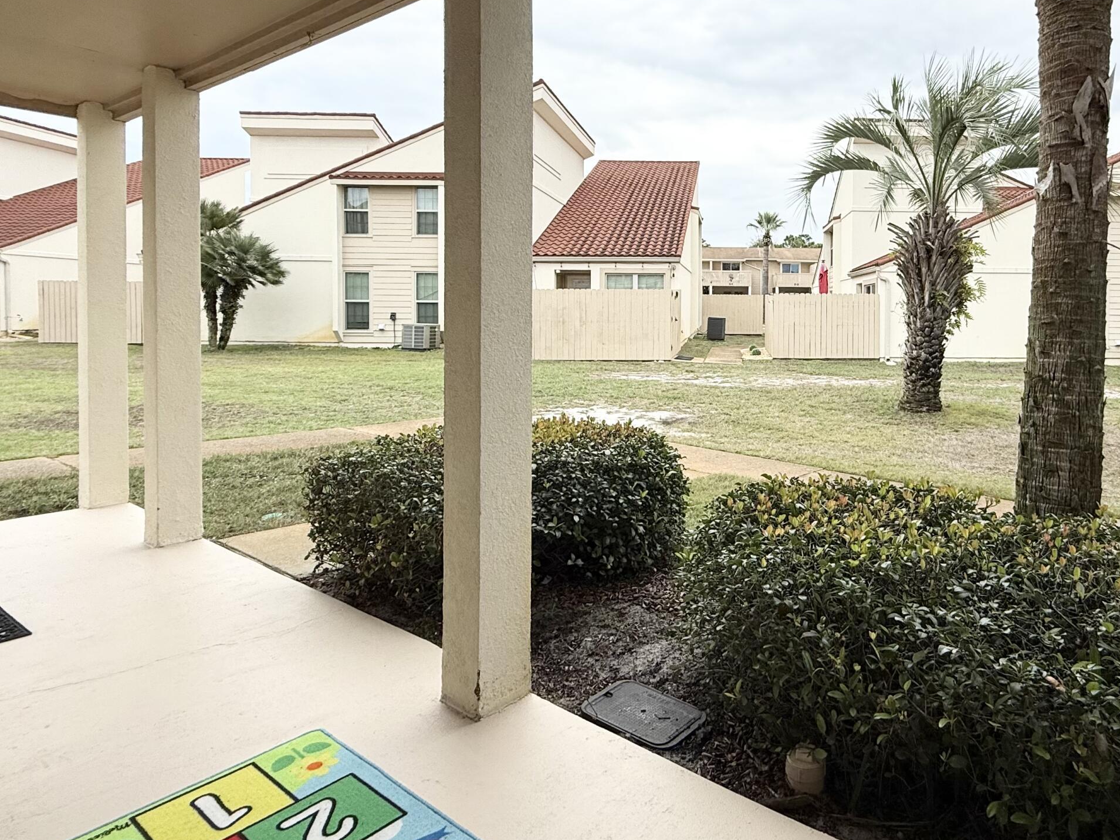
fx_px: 712
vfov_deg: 60.4
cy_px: 323
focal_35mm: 22
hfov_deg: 73.8
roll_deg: -0.5
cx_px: 758
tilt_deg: -1.7
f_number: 2.2
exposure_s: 1/914
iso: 64
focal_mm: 2.22
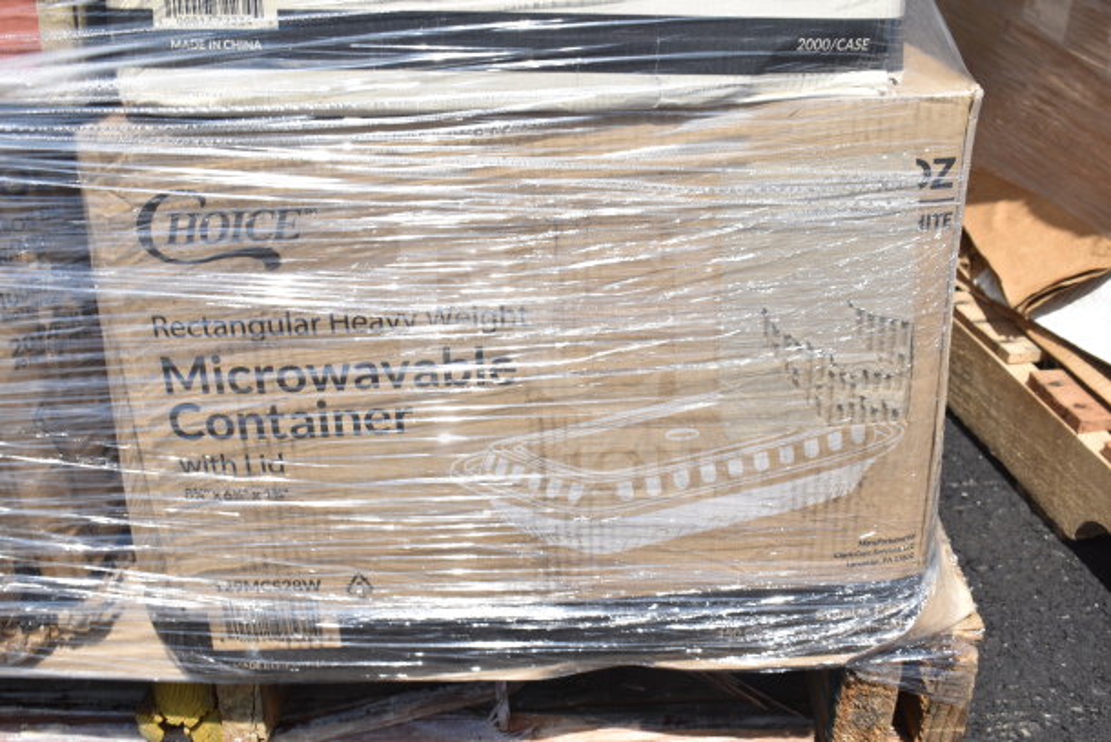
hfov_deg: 49.5
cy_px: 371
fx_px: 1204
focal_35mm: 39
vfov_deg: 34.2
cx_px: 556
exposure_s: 1/320
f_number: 9
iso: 200
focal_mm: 26
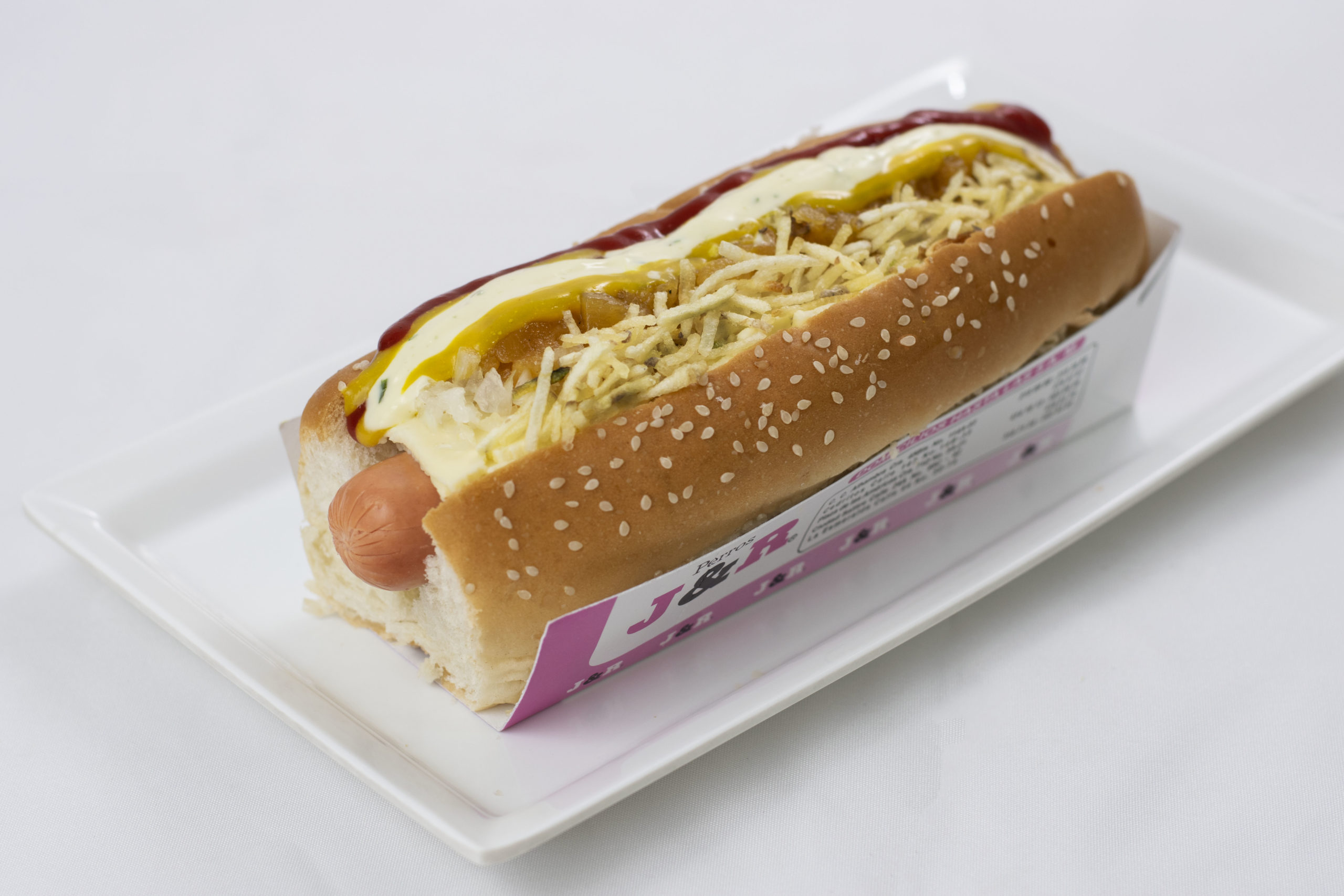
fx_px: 2800
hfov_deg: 27.0
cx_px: 672
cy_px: 448
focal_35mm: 75
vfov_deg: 18.2
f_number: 4
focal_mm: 50
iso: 200
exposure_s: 1/60
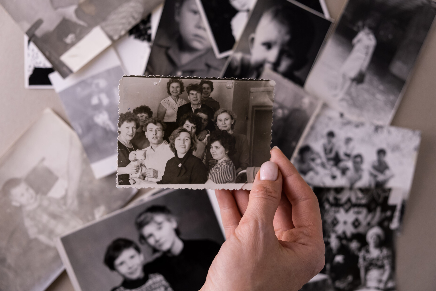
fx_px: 509
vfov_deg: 31.9
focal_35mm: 42
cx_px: 218
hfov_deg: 46.4
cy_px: 146
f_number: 3.2
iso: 500
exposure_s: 1/180
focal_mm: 27.7
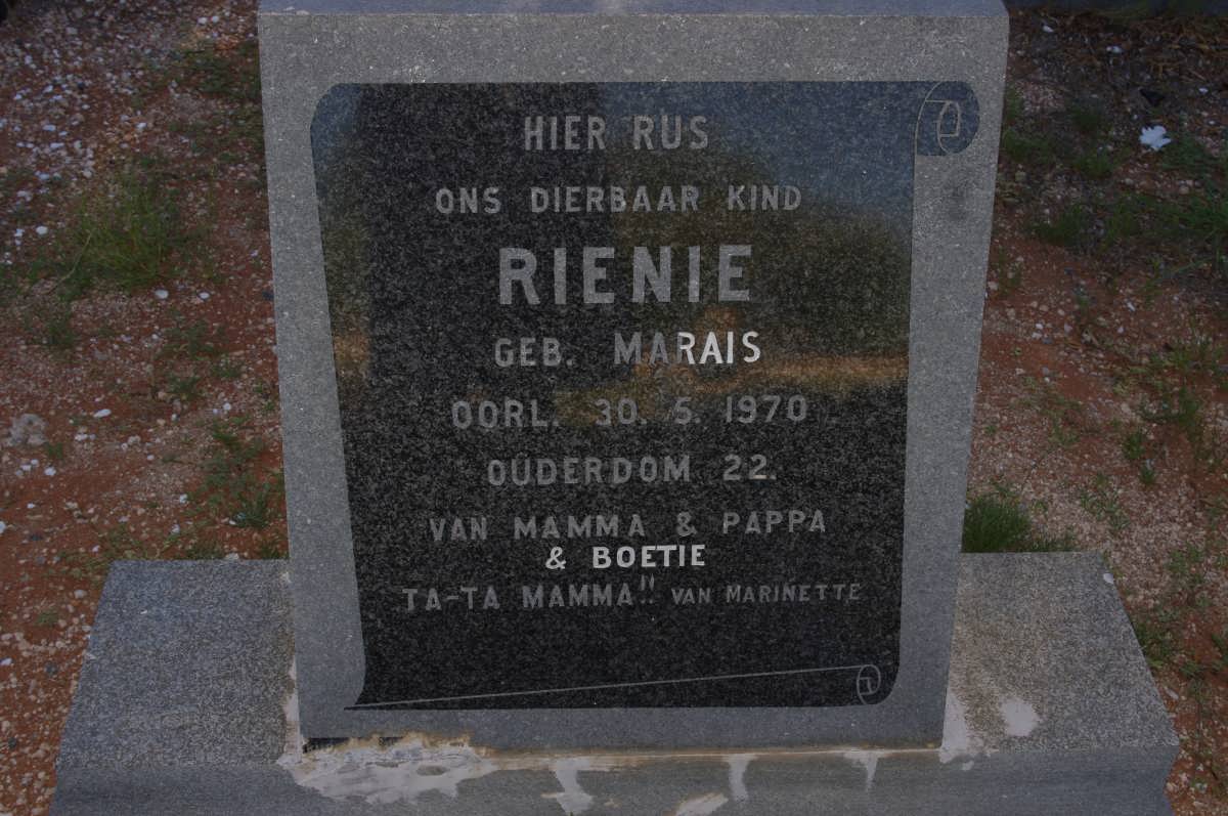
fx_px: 1567
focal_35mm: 46
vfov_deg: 29.2
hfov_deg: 42.8
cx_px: 614
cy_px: 408
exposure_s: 1/60
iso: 200
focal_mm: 30.63
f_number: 11
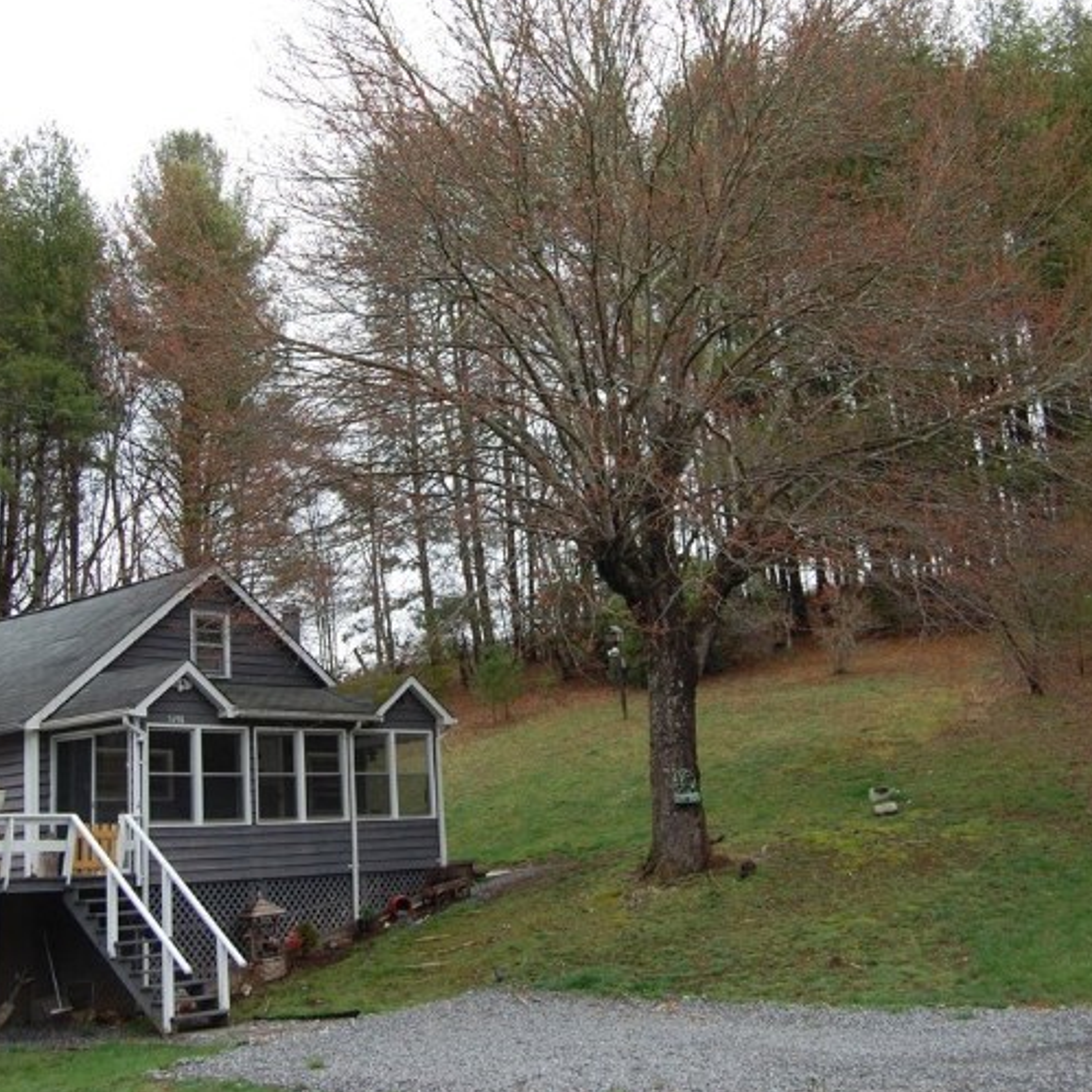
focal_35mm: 47
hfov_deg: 36.1
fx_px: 1677
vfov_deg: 35.8
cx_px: 545
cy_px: 387
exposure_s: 1/500
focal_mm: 24
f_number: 5
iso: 400
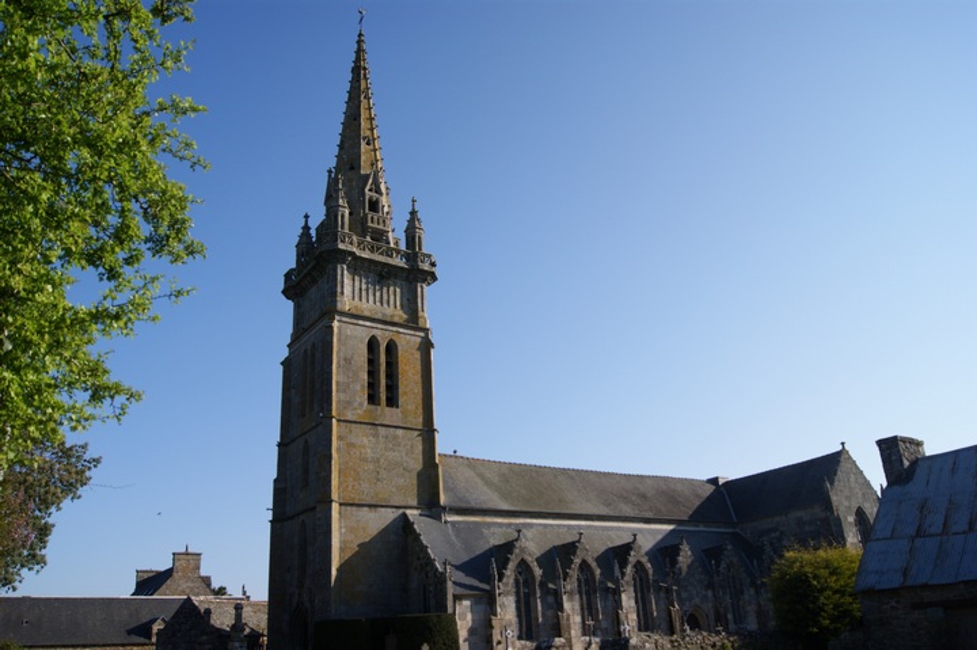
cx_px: 488
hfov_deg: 67.4
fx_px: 732
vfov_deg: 47.9
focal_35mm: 27
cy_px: 325
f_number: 6.3
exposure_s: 1/320
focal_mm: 18
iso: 100
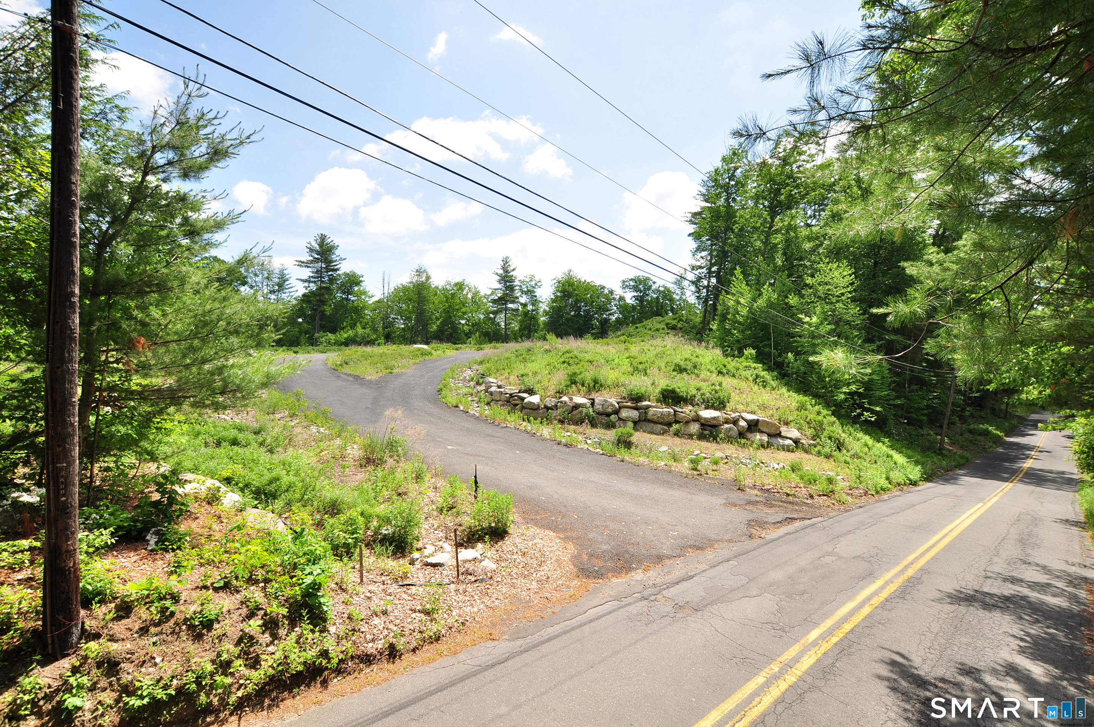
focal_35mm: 15
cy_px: 364
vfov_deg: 77.2
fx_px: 455
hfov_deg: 100.5
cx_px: 547
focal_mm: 10
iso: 200
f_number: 8
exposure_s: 1/250
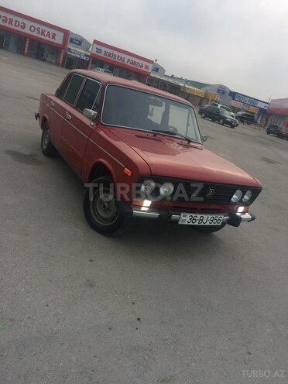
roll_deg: -15.0
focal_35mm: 29
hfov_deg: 48.2
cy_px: 192
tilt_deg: -18.4
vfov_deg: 61.7
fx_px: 322
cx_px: 144
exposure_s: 1/33
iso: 50
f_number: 2.2
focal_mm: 4.15
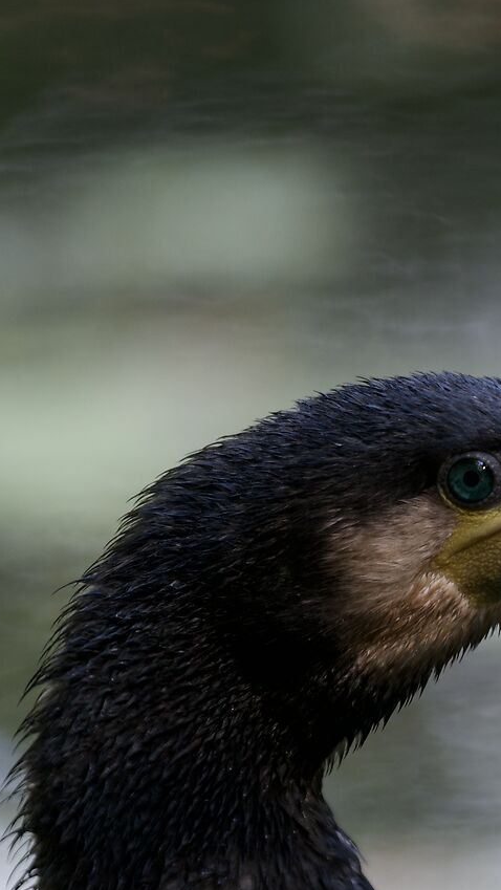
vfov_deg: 1.5
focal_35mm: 1481
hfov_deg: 0.8
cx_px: 402
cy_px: 617
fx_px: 34952
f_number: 7.1
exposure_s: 1/40
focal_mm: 500
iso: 400
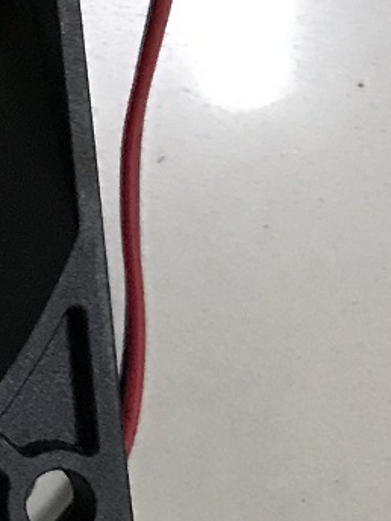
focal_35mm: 164
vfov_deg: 11.4
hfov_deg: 8.0
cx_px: -699
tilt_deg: -81.8
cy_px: -329
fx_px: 2470
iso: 100
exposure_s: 1/17
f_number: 1.8
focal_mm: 3.99
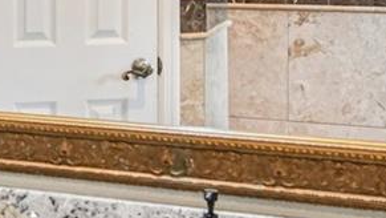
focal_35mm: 115
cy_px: -20
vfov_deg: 10.4
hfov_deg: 15.4
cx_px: -358
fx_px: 1178
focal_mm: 20
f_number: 8
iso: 400
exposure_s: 1/5
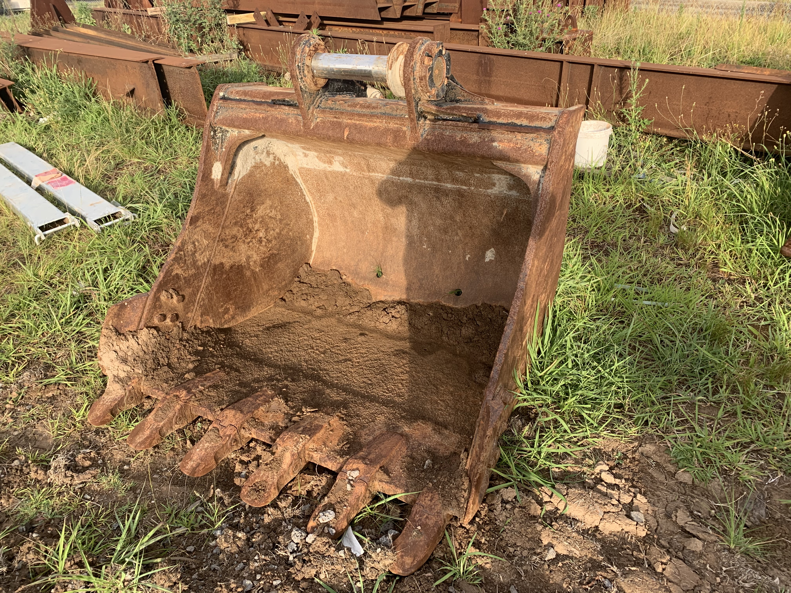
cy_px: 296
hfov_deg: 67.3
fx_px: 594
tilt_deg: -30.3
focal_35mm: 26
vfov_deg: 53.1
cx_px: 396
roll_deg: +3.9
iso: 50
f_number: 1.8
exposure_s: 1/121
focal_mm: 4.25
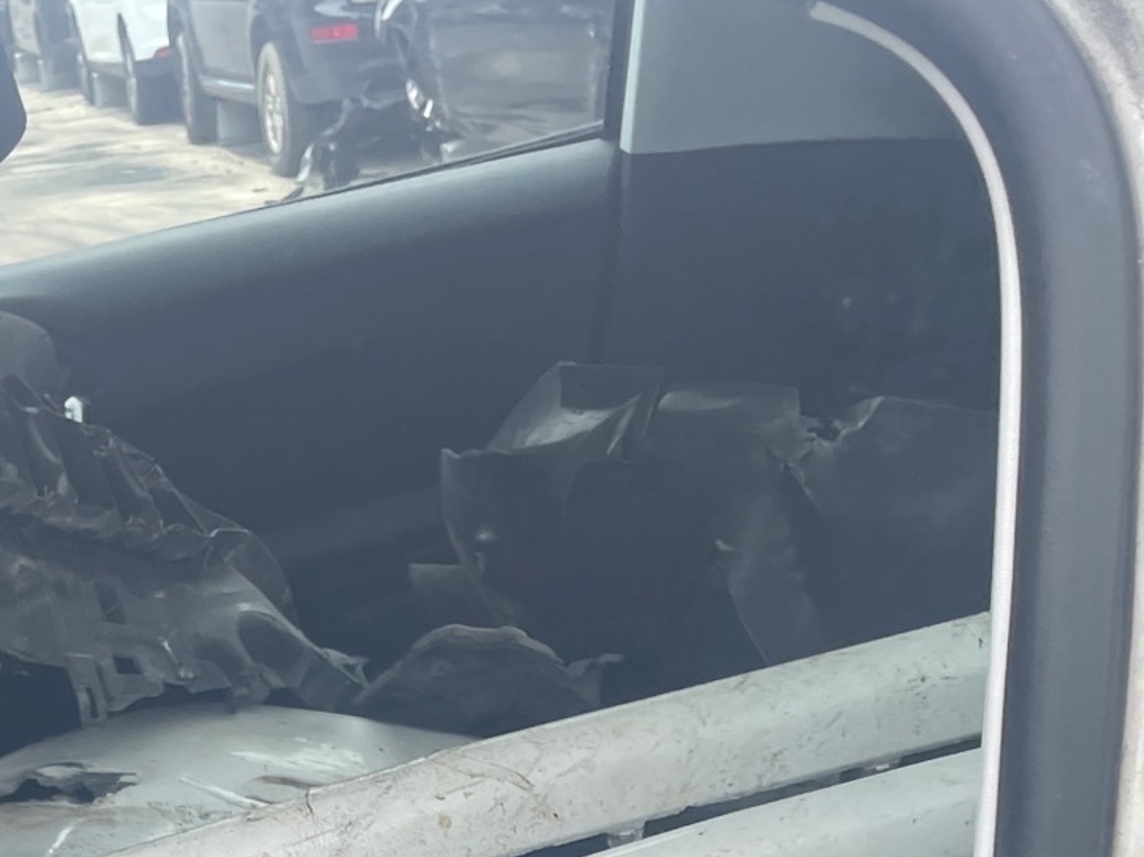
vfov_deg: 21.2
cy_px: 1052
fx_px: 2115
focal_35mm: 64
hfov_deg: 29.3
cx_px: 155
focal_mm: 4.2
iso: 32
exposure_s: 1/647
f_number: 1.6
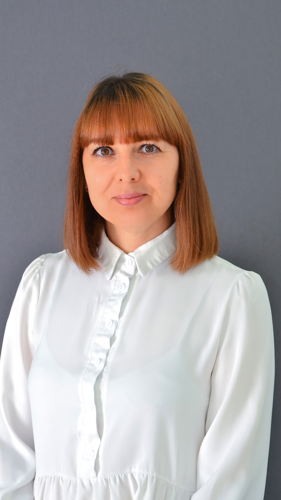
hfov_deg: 14.7
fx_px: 1086
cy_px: 249
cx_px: 130
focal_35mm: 82
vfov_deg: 25.9
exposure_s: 1/160
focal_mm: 52
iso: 160
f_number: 4.5
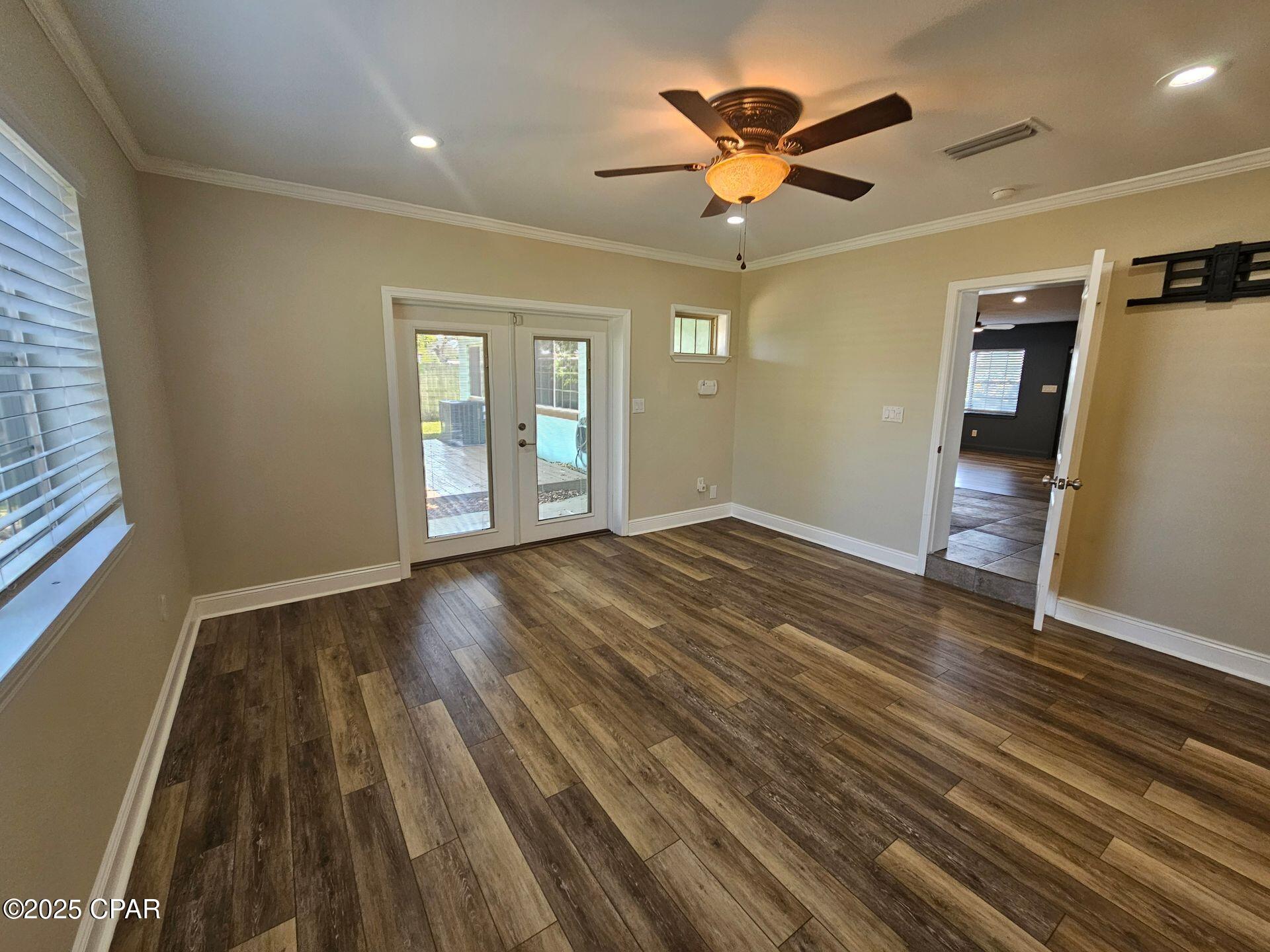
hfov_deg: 106.2
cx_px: 635
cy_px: 476
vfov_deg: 89.9
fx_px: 477
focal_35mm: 13
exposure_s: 1/60
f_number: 2.2
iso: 100
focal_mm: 2.2
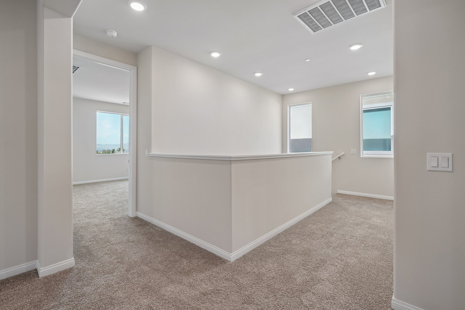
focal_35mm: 15
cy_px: 155
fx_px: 194
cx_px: 232
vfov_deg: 77.3
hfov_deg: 100.4
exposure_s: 1/30
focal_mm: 15
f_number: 8
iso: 250
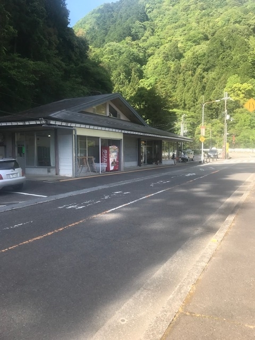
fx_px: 275
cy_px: 170
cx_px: 128
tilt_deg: -3.3
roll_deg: -0.4
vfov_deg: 63.4
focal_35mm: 28
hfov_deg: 49.7
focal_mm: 3.99
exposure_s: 1/573
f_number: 1.8
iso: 20
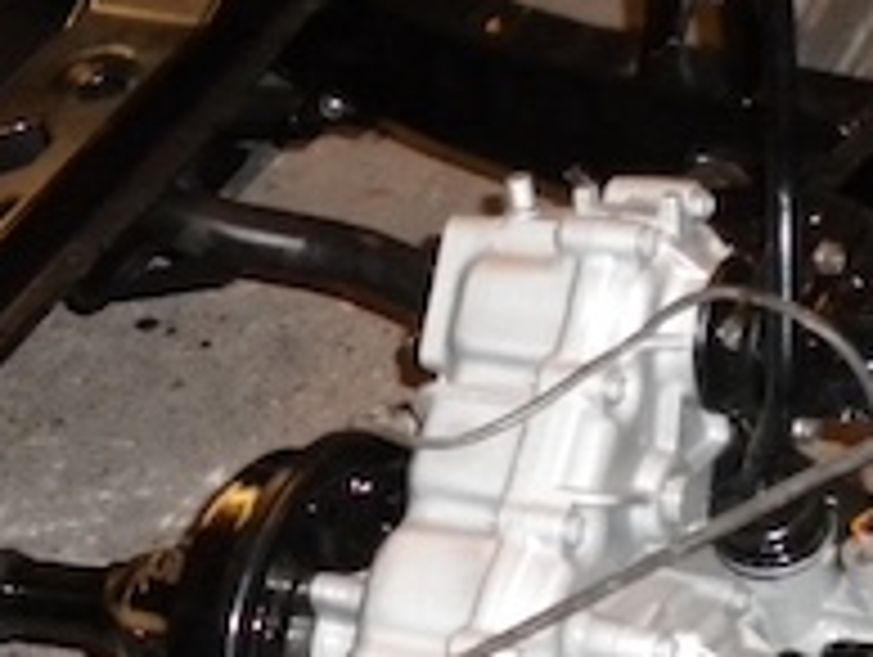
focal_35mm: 108
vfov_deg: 13.7
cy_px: 450
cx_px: 86
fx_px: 2727
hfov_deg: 17.9
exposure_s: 1/30
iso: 400
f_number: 3.1
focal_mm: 6.3
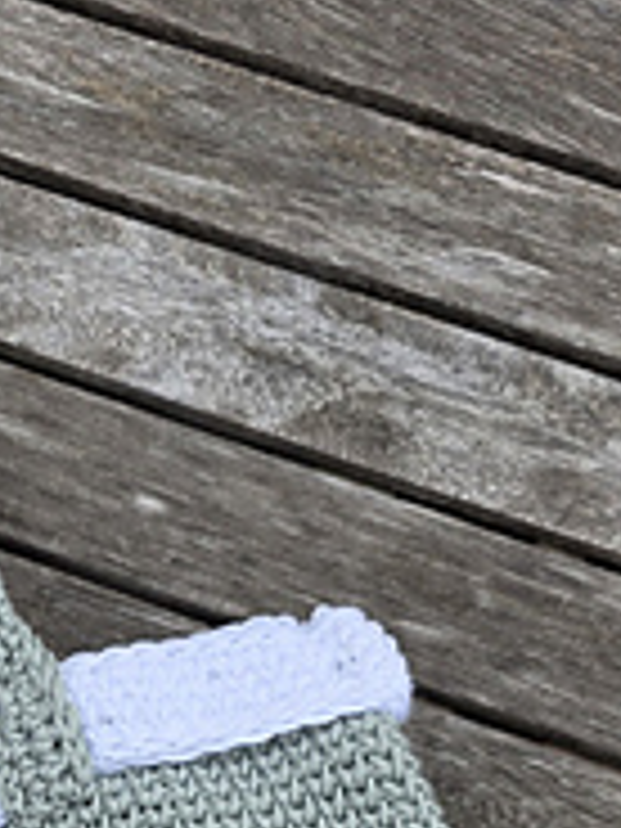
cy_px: 1202
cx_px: -61
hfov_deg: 17.8
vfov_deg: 21.1
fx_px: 1914
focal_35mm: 80
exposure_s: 1/359
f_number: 1.7
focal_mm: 6.3
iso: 50
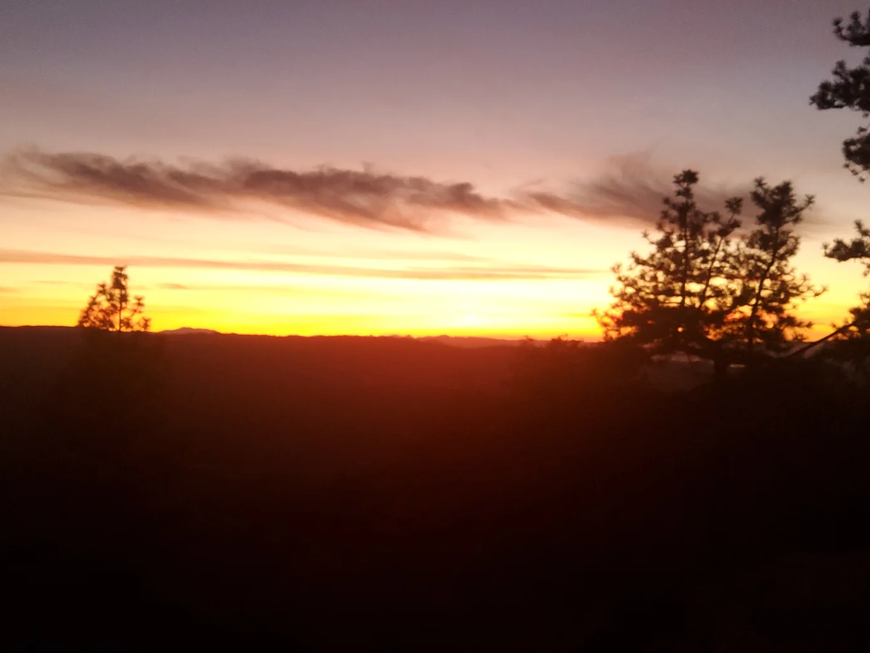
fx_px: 855
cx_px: 404
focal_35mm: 34
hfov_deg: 53.9
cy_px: 332
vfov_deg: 41.8
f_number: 2
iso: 160
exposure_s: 1/50
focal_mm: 3.08
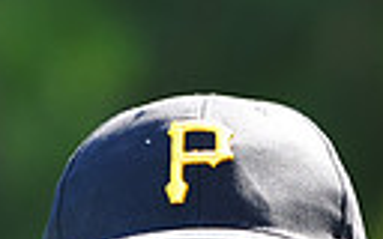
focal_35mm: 759
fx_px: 7922
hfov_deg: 2.8
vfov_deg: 1.7
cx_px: 203
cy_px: 526
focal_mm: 165
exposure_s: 1/320
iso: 200
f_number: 4.5
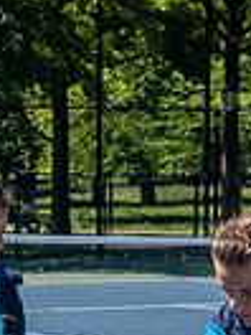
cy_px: 400
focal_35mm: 209
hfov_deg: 7.1
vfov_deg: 9.3
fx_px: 2021
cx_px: 103
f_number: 4
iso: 200
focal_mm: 35
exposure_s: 1/1600
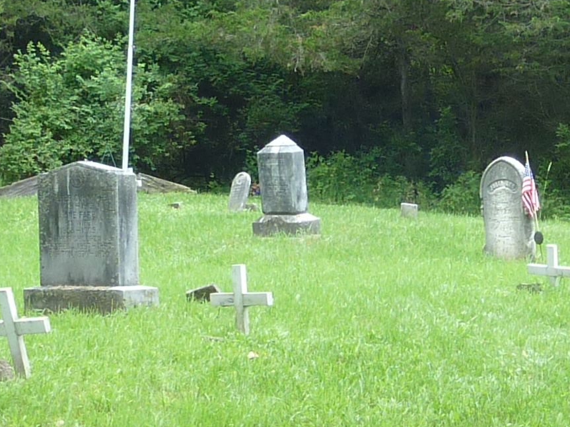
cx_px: 402
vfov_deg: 12.1
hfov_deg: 16.2
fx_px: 1992
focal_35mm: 121
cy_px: 403
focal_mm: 4.7
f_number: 3.4
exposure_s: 1/125
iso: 80
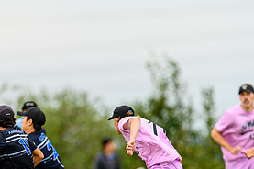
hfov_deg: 2.0
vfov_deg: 1.3
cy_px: 172
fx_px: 7364
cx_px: 41
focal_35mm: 1045
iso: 400
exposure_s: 1/1250
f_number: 3.2
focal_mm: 400
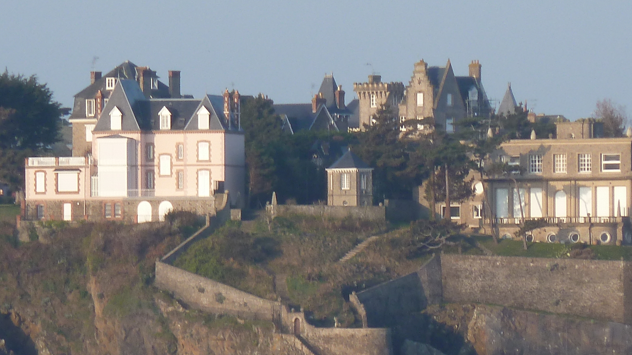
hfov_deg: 3.0
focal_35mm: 717
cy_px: 263
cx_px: 327
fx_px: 12015
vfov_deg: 1.7
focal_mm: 49.2
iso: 80
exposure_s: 1/200
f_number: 4.9
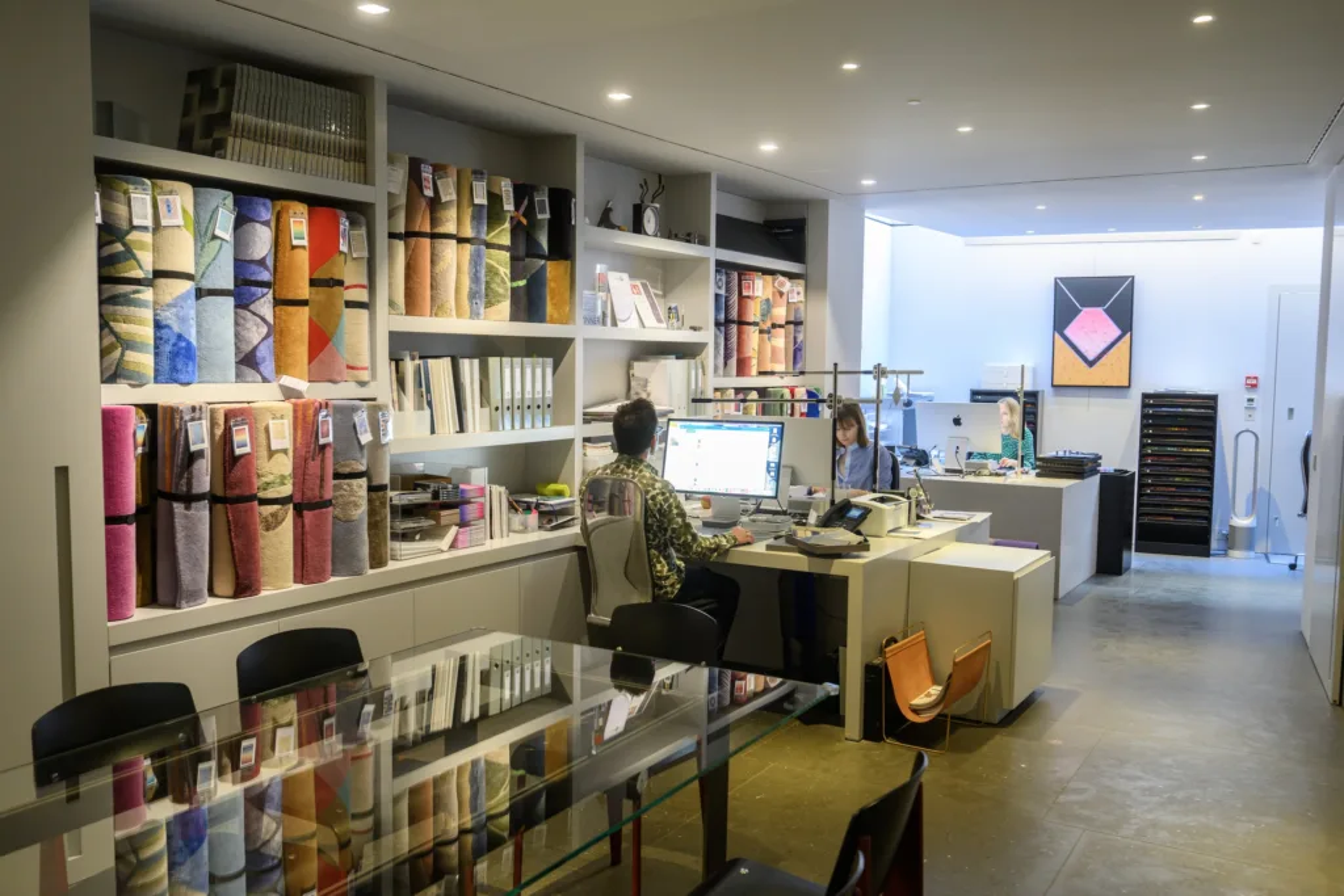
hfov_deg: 61.9
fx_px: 1120
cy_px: 448
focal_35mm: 30
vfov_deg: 43.6
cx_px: 672
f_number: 5
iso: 800
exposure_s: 1/20
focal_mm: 30
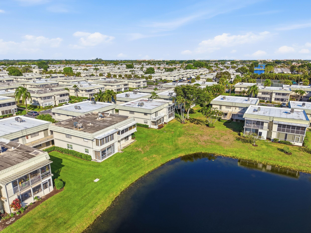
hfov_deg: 71.6
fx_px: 216
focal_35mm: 24
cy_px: 116
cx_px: 156
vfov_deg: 56.8
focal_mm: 8.7
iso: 100
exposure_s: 1/6000
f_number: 1.8
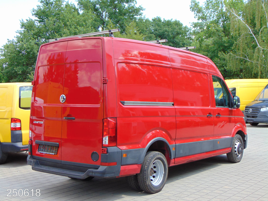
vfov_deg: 29.1
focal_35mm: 50
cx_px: 134
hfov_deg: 38.2
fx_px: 387
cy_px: 100
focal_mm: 9
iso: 80
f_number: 3.5
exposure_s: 1/500
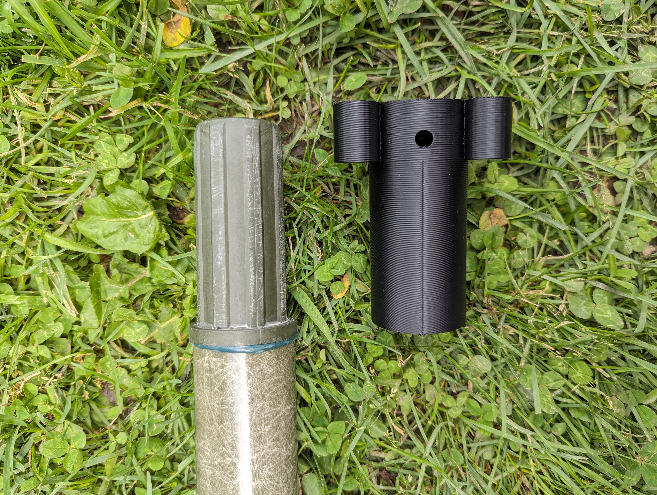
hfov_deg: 71.5
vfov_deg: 56.9
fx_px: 456
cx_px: 328
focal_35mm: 24
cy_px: 248
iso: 42
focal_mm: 6.81
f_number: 1.85
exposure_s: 1/317
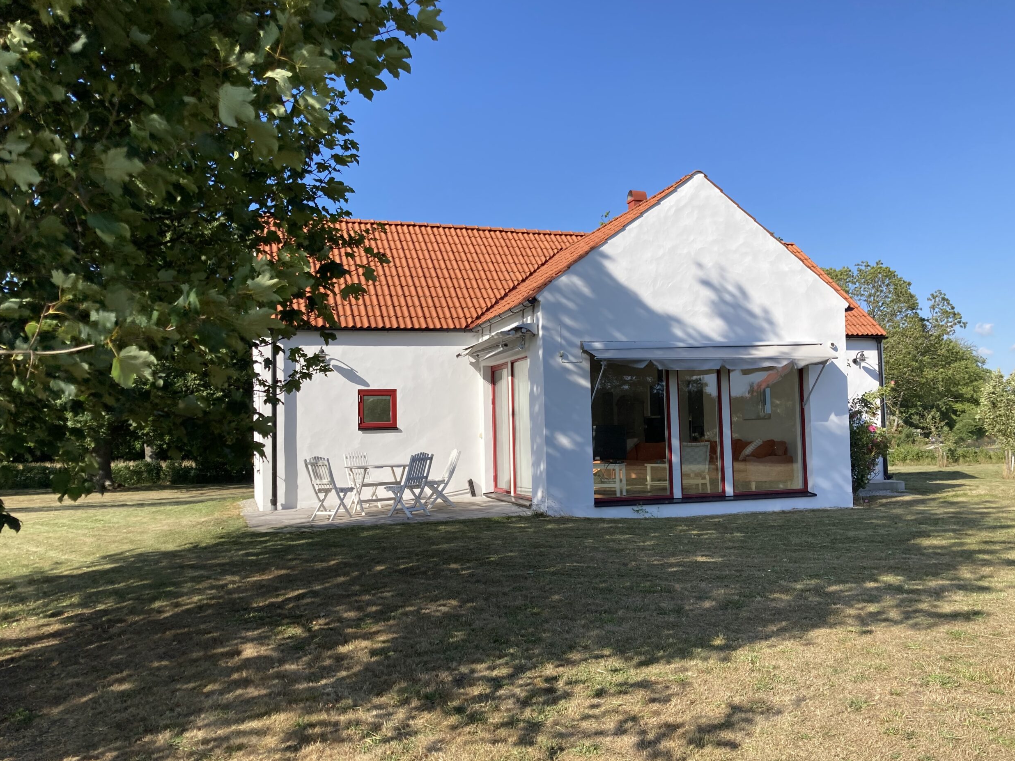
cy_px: 391
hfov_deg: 61.7
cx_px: 515
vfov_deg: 48.2
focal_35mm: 29
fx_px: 850
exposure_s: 1/1736
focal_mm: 3.99
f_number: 1.8
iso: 20
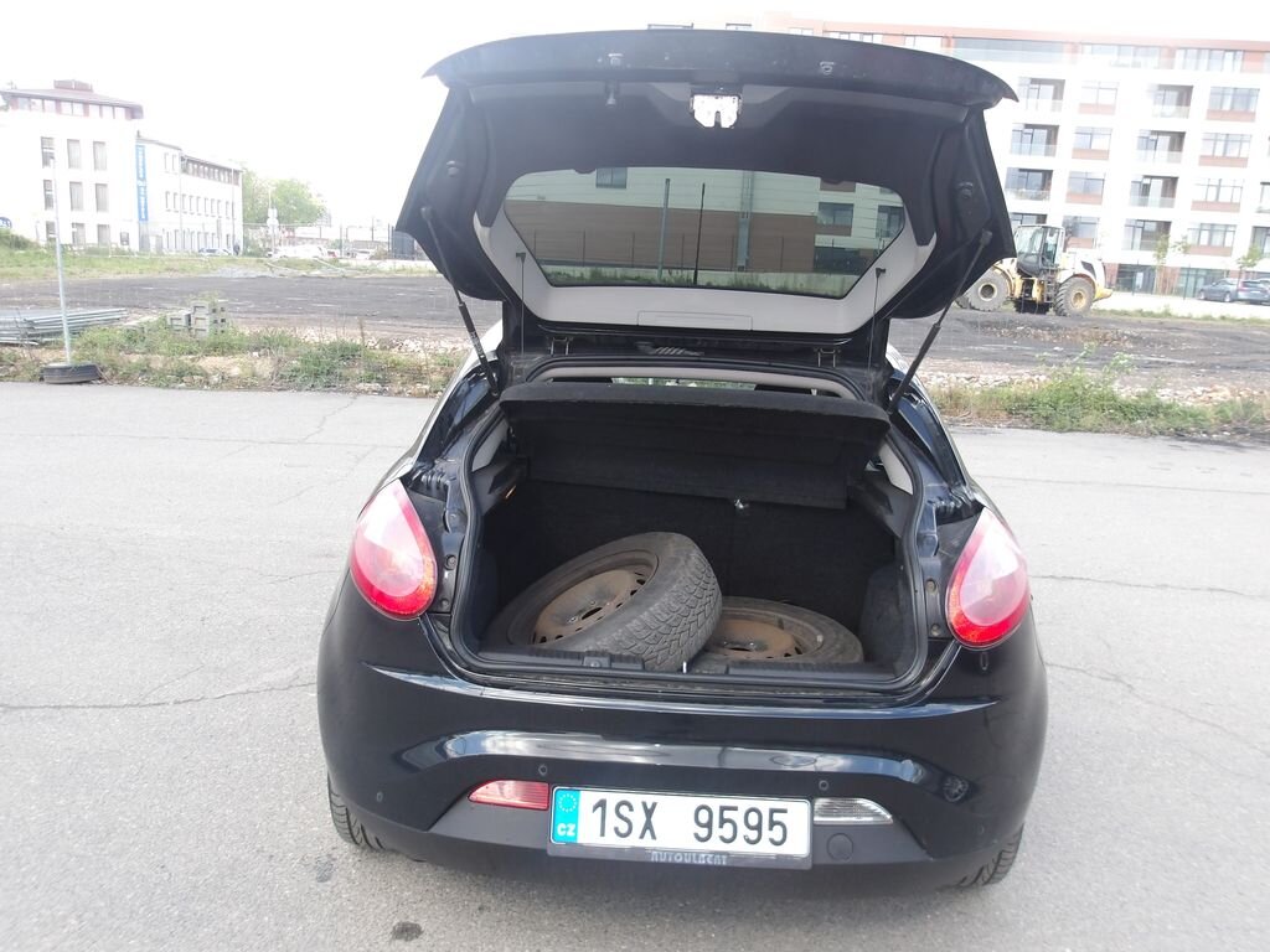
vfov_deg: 51.4
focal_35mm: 27
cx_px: 635
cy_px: 476
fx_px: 991
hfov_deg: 65.3
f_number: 3
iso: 100
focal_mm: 4.9
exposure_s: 1/187
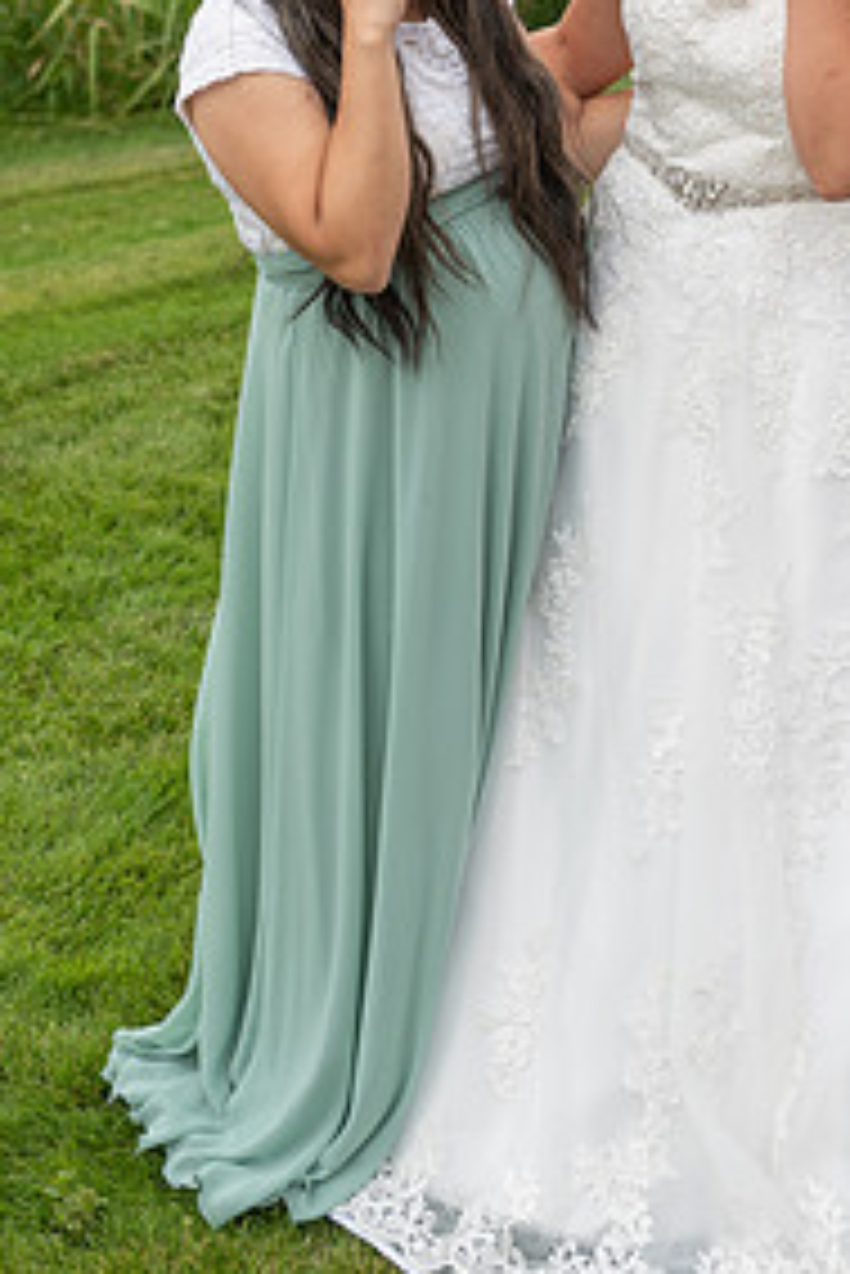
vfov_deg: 22.7
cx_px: 495
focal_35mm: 89
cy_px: 387
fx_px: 3148
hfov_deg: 15.4
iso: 100
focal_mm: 56
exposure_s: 1/160
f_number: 4.5
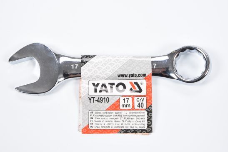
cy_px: 76
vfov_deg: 18.2
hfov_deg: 27.0
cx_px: 114
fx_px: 475
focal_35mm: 75
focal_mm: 50
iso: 250
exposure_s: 1/125
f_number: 14
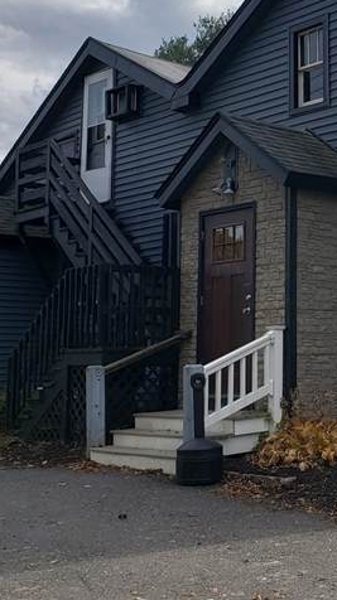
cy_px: 258
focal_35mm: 61
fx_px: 971
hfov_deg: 18.3
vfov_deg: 34.3
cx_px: 443
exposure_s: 1/1745
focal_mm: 4.3
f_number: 2.4
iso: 50
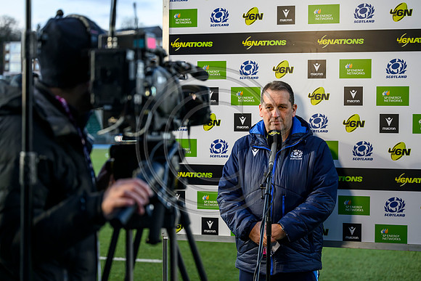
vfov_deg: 19.5
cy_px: 140
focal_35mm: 70
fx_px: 819
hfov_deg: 28.8
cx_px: 210
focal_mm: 70
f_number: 2.8
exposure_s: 1/500
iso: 1250
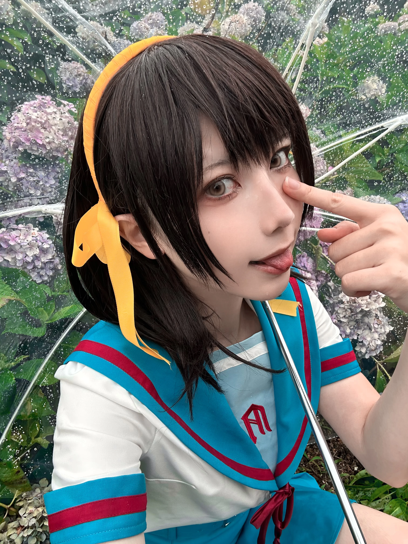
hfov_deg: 58.9
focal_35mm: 23
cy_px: 272
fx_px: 361
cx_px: 204
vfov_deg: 73.9
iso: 40
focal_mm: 2.69
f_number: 1.9
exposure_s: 1/121
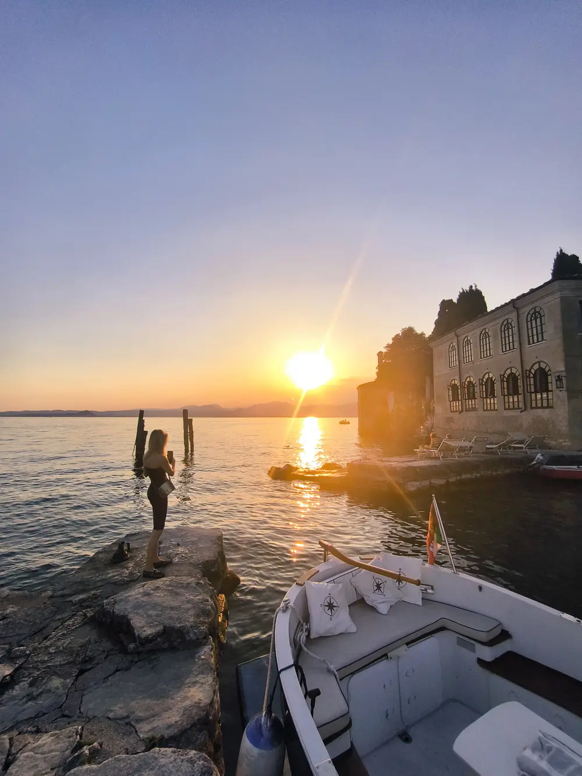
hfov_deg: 81.8
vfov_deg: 98.2
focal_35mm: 15
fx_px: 336
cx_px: 291
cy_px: 388
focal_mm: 1.91
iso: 50
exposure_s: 1/1506
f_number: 2.2
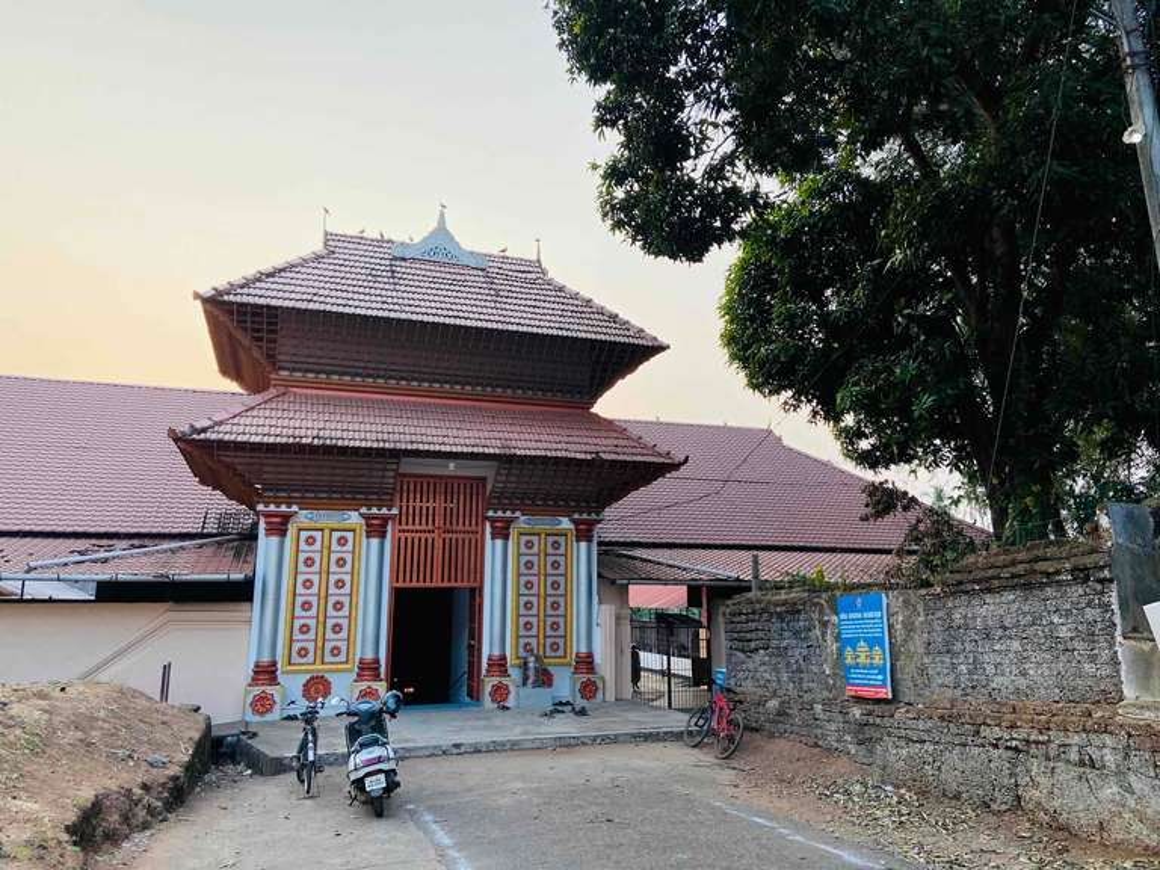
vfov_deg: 53.1
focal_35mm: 26
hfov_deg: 67.3
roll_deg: -0.6
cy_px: 435
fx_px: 871
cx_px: 580
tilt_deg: +9.0
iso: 32
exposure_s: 1/469
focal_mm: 4.25
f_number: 1.8
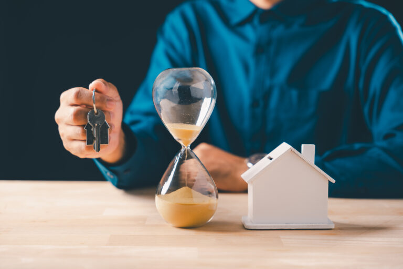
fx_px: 784
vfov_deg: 19.5
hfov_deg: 28.8
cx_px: 202
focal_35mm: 70
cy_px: 134
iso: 50
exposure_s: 1/160
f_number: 2.8
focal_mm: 70
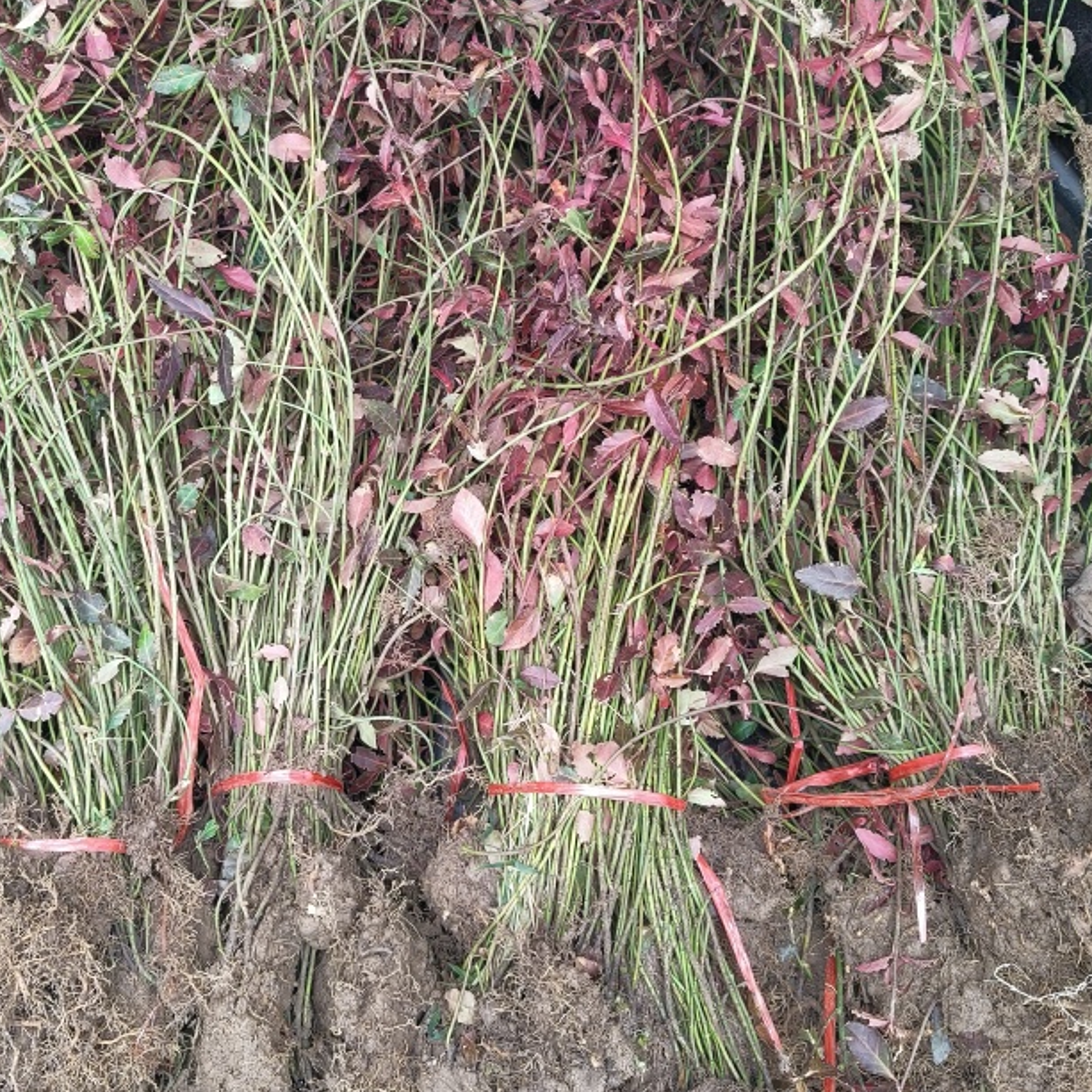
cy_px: 432
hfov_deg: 41.6
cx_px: 412
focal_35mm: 40
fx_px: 1428
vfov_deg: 41.6
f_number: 1.8
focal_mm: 4.84
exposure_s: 1/120
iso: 320
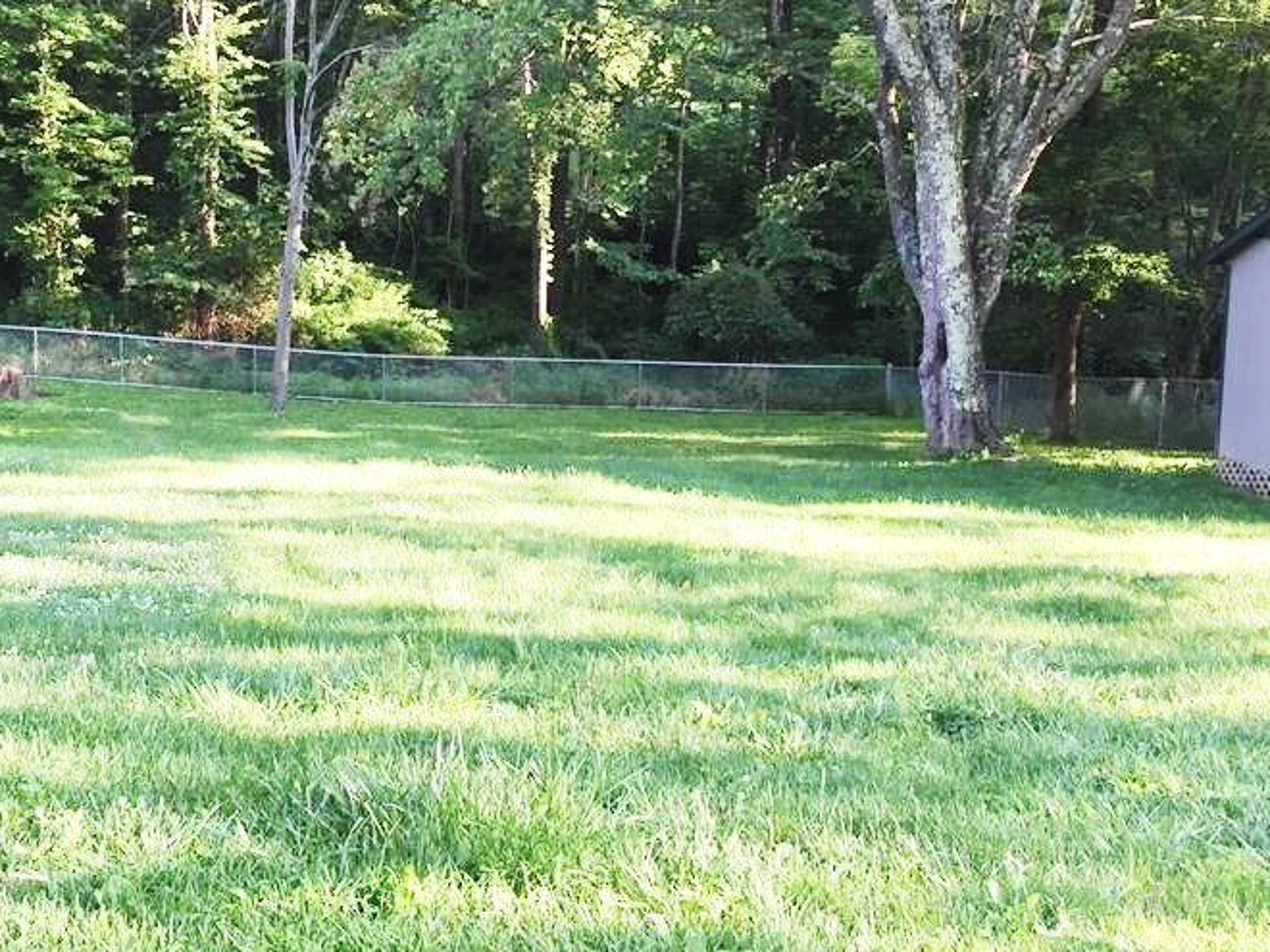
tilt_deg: -8.7
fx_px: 1651
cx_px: 423
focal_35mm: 45
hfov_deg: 41.5
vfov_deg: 32.1
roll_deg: -0.8
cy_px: 415
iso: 40
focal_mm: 4.15
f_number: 2.2
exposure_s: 1/120
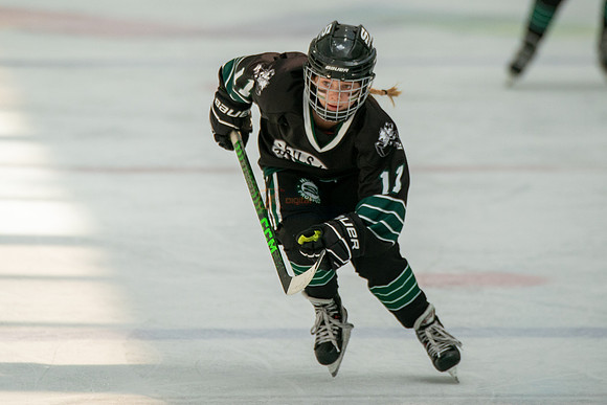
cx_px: 304
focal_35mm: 461
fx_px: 7770
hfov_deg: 4.5
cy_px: 94
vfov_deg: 3.0
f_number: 3.5
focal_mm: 300
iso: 1600
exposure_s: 1/4000
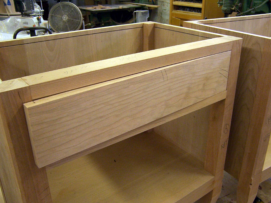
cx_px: 136
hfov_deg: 54.0
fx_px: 266
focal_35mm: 34
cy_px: 102
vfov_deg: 41.8
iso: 140
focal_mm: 5.5
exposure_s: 1/20
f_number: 3.4
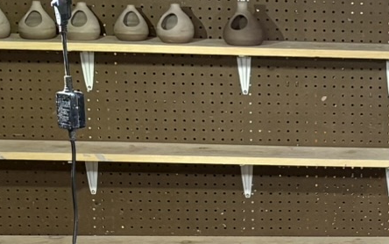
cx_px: 507
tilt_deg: -14.2
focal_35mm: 127
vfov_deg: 10.2
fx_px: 1347
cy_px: 244
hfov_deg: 15.6
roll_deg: -1.2
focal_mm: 5.96
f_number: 1.6
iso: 250
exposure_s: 1/60
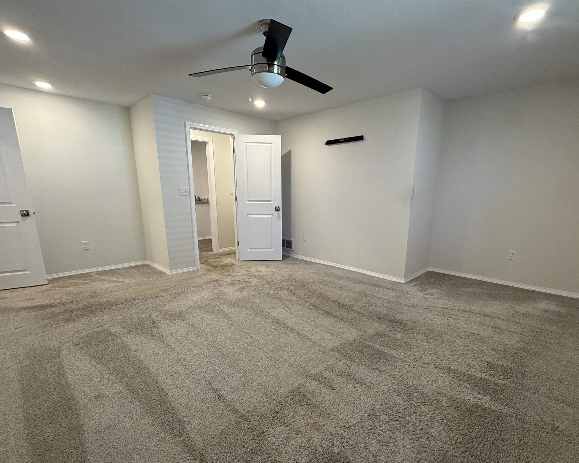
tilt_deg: -12.2
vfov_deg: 76.8
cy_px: 255
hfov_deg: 89.5
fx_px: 291
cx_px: 307
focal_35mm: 17
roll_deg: -0.9
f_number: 2.2
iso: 200
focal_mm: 2.22
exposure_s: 1/120
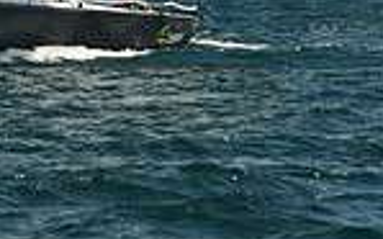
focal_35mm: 576
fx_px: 6010
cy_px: -457
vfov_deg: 2.3
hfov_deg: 3.6
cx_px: -19
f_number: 8
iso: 320
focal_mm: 145
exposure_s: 1/640
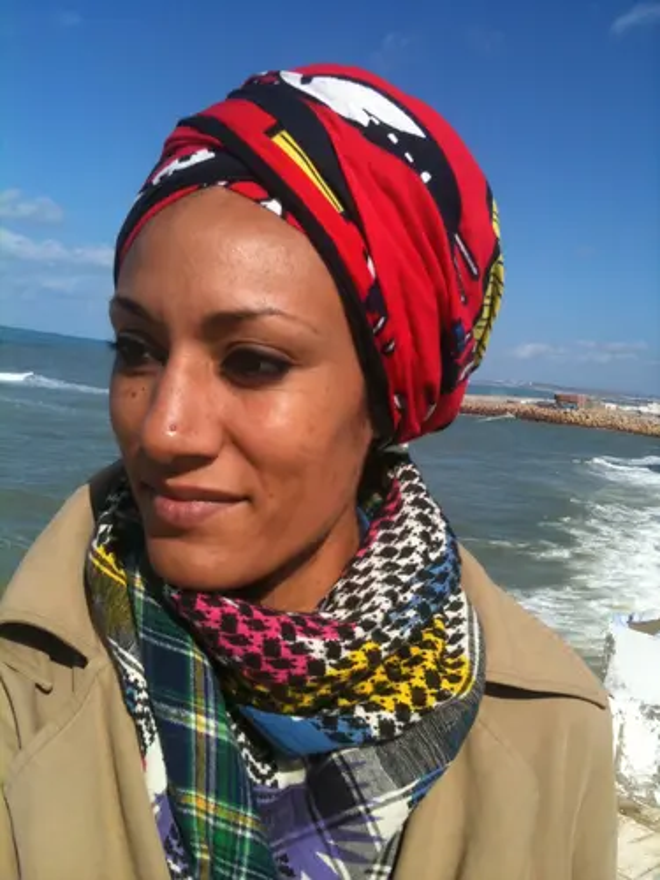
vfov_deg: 52.6
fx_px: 890
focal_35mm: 35
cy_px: 440
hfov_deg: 40.7
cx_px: 330
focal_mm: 3.85
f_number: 2.8
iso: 64
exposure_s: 1/1867
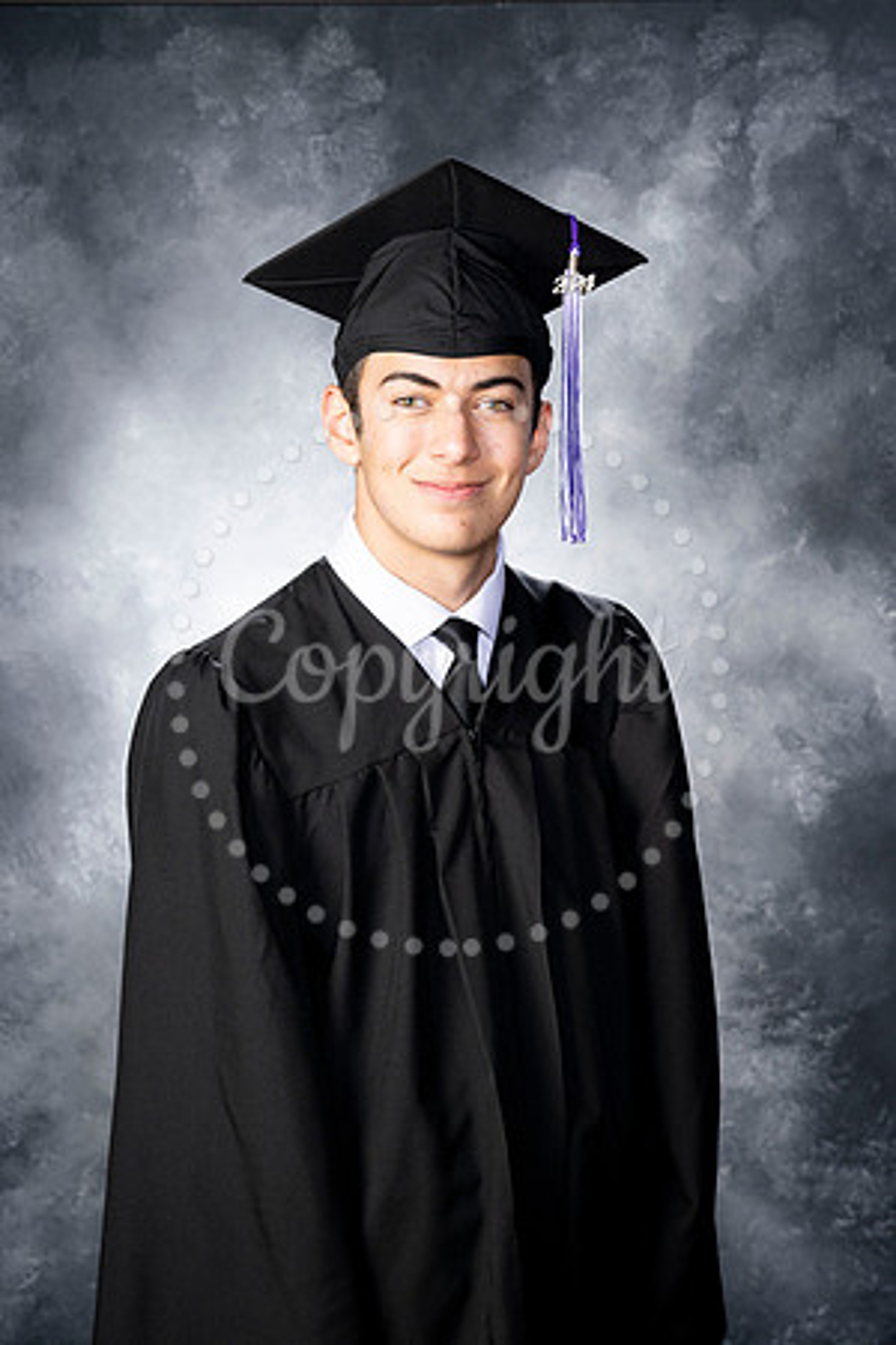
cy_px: 672
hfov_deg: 18.7
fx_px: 2725
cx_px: 448
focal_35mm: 73
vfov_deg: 27.7
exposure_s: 1/160
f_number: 9
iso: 250
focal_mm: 73
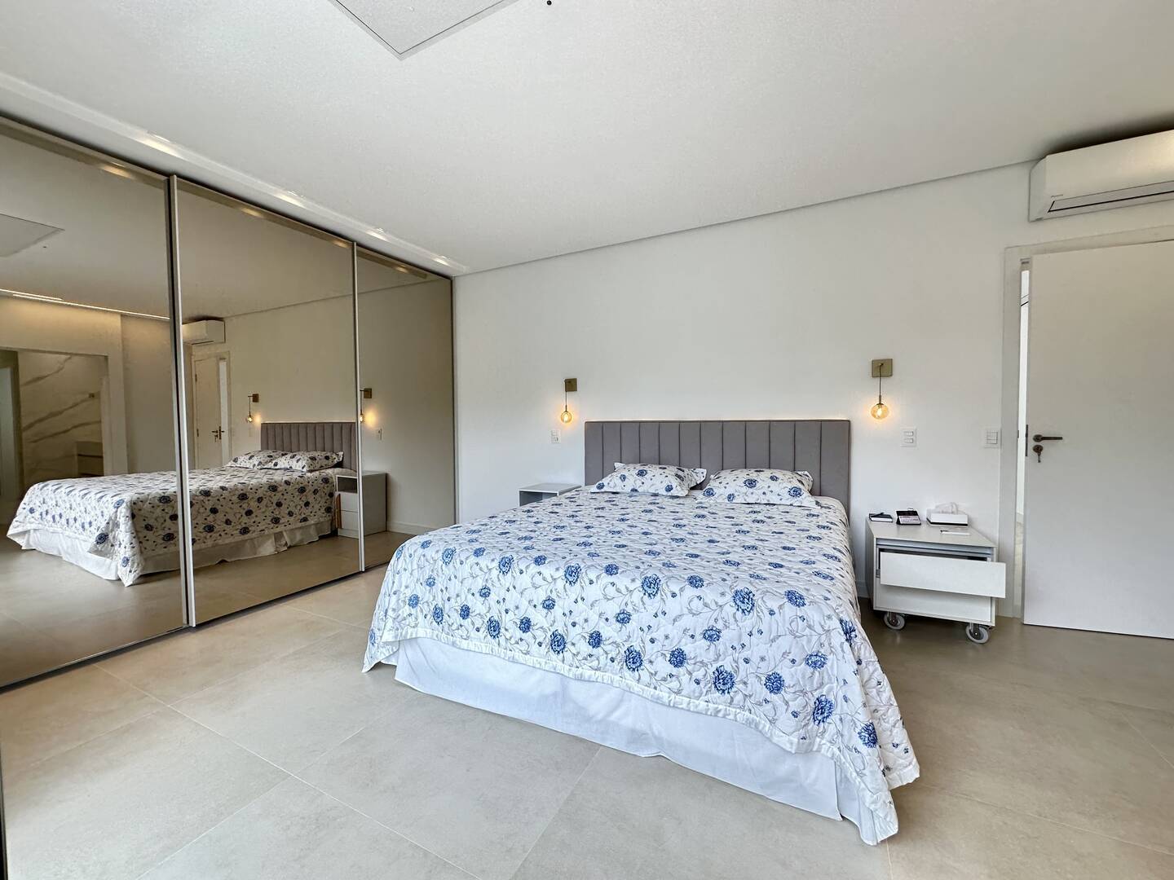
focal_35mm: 14
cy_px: 440
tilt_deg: -2.2
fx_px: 475
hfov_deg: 102.1
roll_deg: +1.4
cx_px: 587
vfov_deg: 85.7
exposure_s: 1/120
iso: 64
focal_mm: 2.22
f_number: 2.2
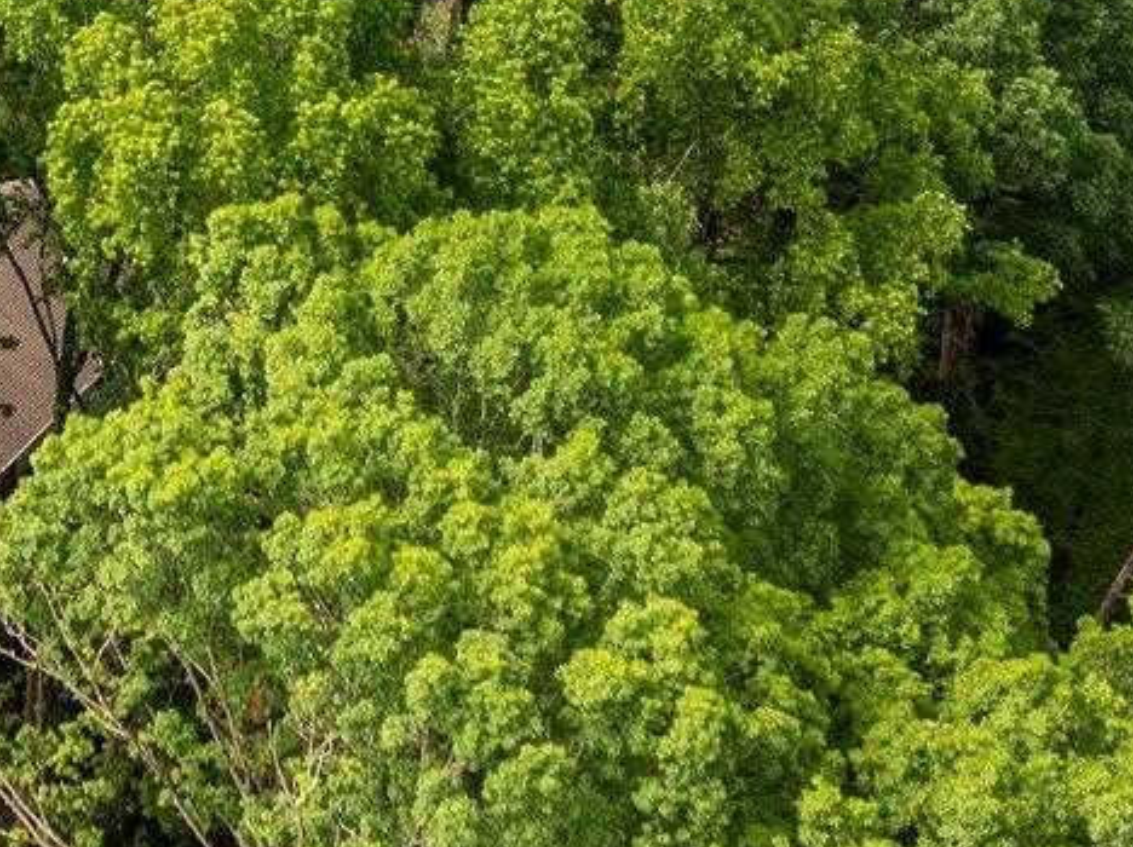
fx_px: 3433
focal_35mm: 105
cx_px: -90
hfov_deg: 18.1
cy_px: -272
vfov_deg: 13.5
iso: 100
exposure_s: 1/50
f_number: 4.5
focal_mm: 12.29
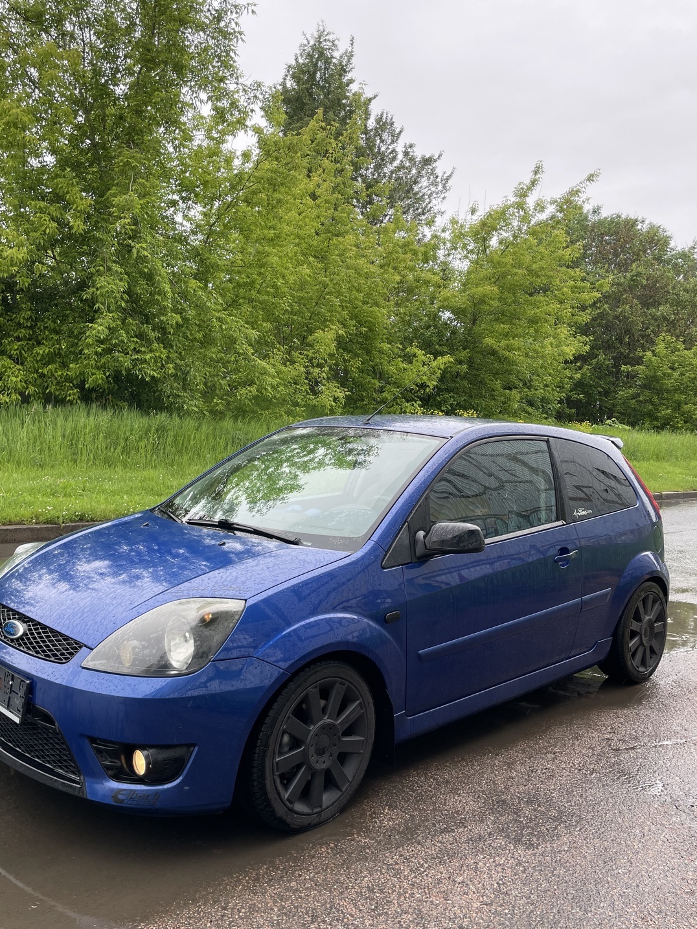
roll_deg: -1.2
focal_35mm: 29
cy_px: 455
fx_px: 778
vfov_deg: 61.6
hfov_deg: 48.2
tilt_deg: -2.1
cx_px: 325
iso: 32
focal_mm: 4.2
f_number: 1.6
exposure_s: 1/369
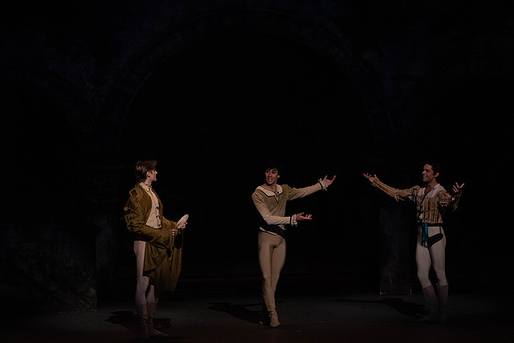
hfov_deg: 8.1
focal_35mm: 253
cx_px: 257
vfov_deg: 5.4
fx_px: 3613
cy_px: 172
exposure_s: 1/250
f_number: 5.6
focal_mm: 253
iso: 8000
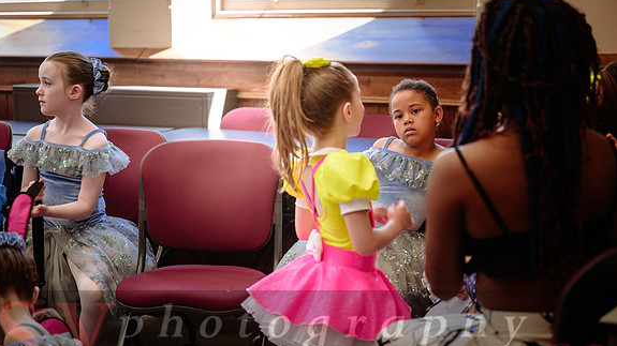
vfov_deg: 16.3
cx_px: 307
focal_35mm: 74
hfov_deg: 28.6
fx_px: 1210
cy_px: 179
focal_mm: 70
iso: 320
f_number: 2.8
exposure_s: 1/80
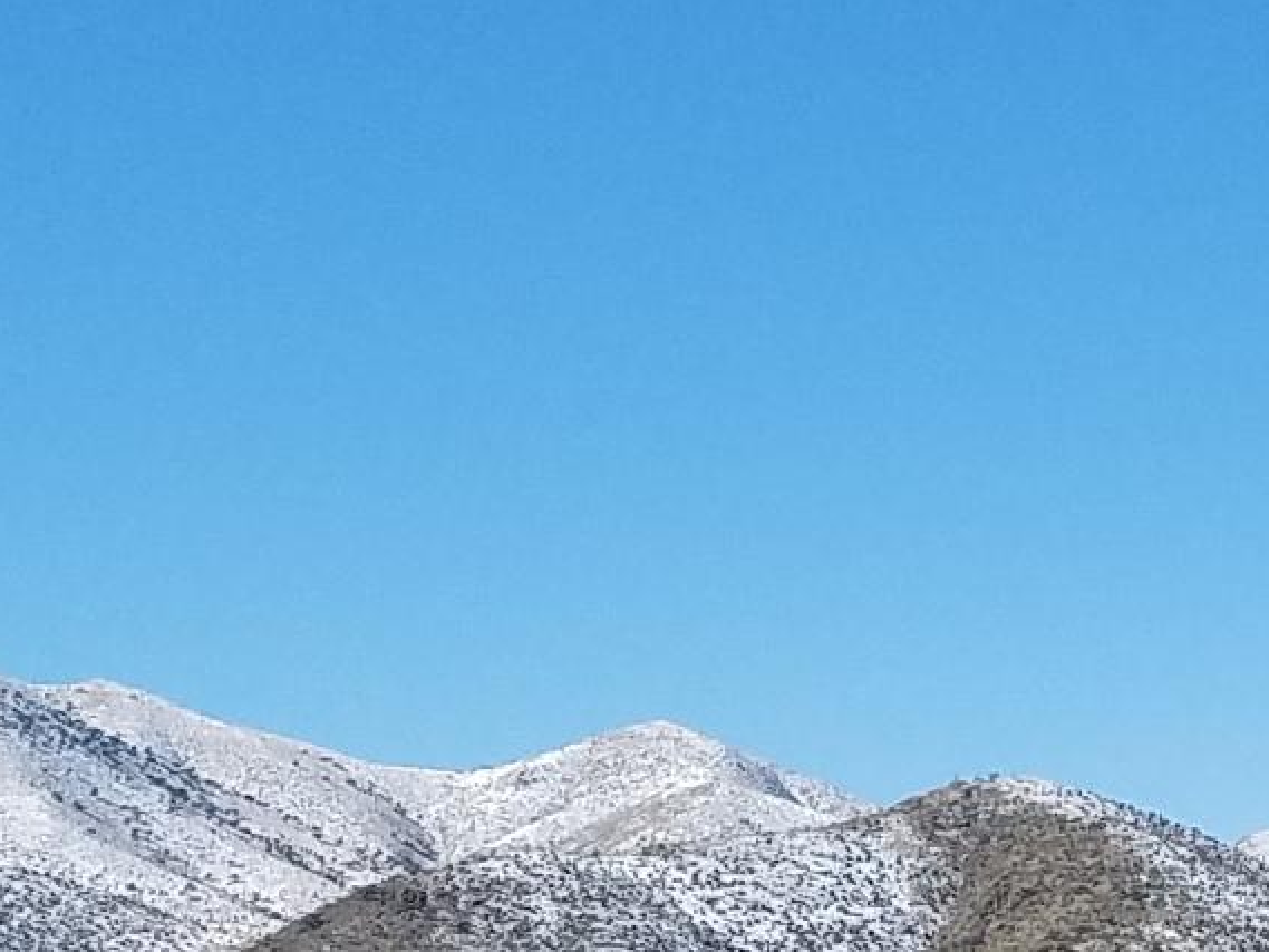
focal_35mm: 137
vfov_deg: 10.6
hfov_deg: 14.2
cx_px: 1160
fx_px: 5023
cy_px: 1255
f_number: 1.7
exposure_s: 1/3160
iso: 50
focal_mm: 4.2
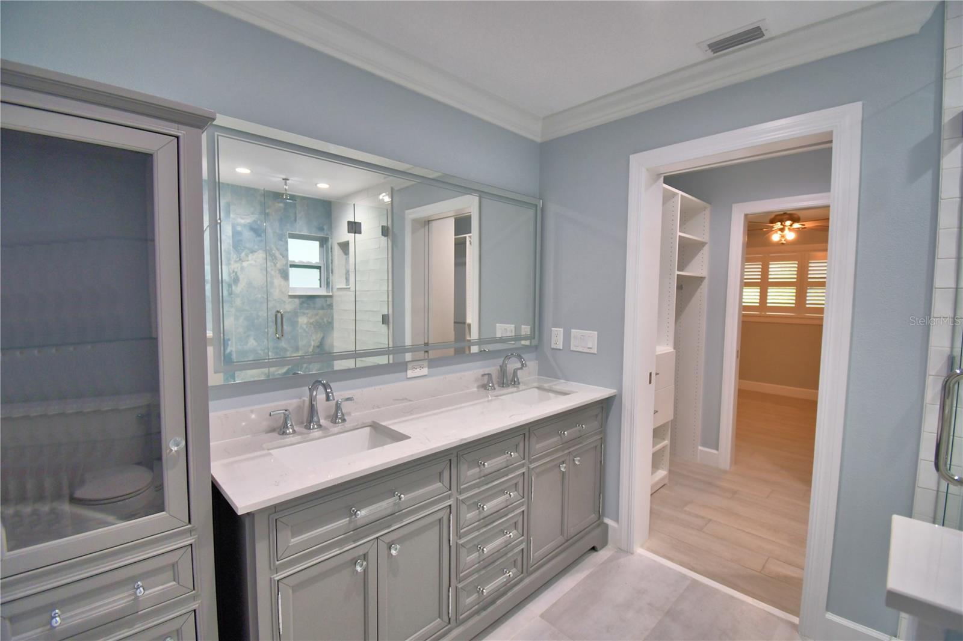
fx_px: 401
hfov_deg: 100.4
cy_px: 320
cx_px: 482
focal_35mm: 15
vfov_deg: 77.3
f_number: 4.5
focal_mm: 10
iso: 400
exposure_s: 1/80
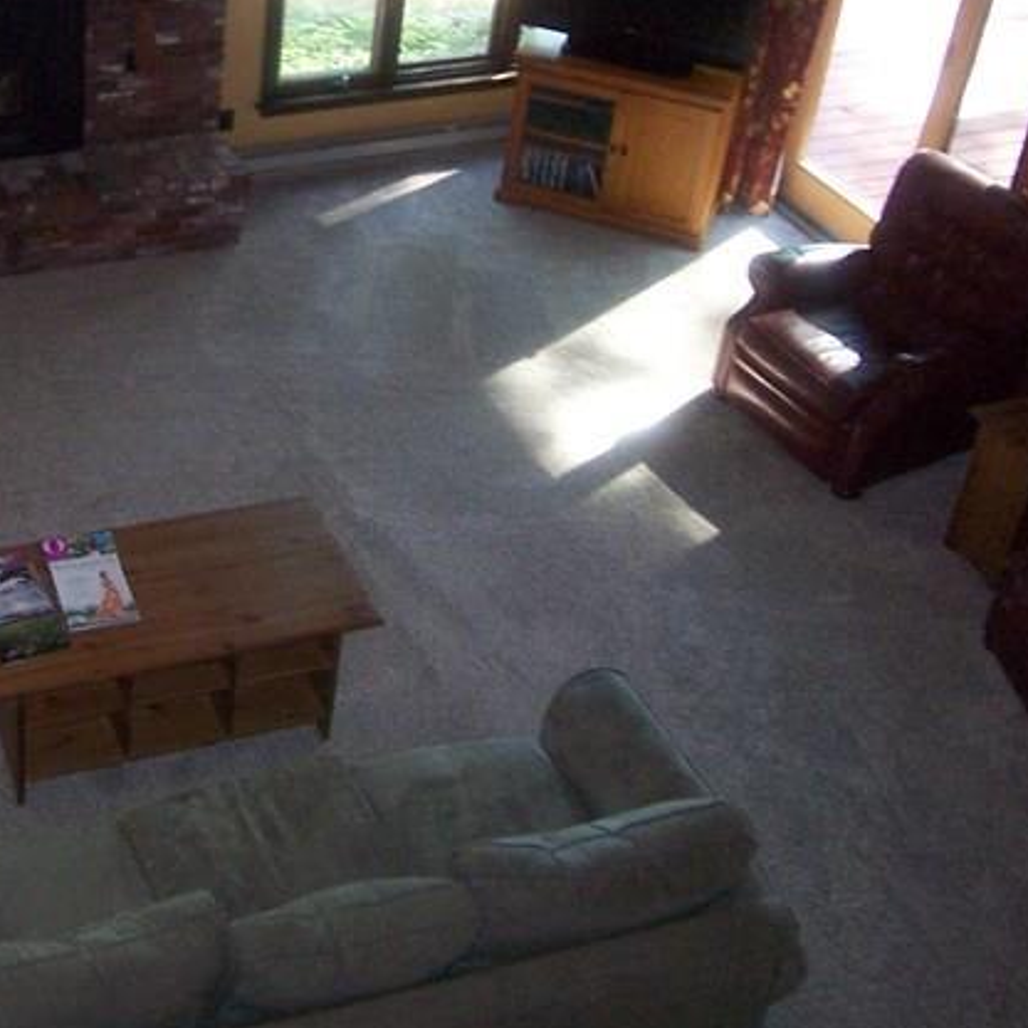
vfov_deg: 33.1
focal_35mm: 50
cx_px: 96
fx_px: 1680
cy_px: 215
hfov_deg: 32.3
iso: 200
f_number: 2.8
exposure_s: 1/30
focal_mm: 3.8
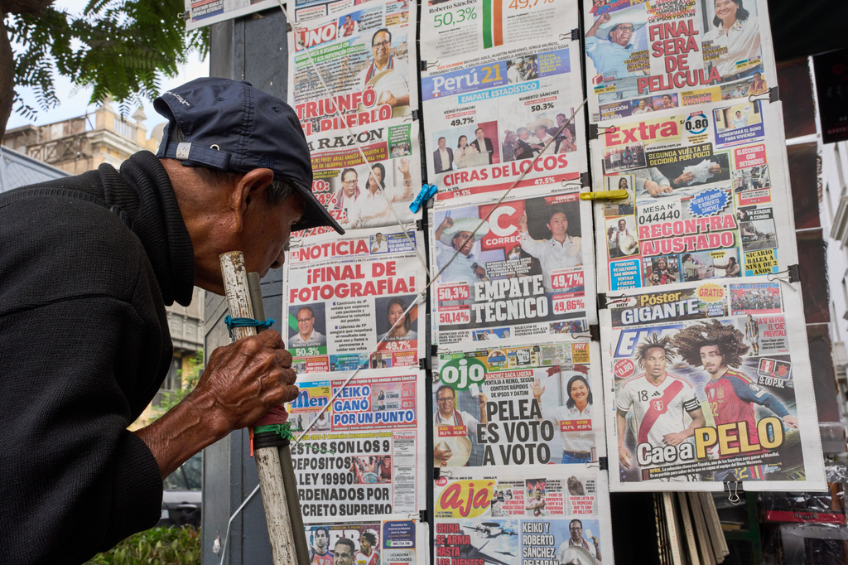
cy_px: 282
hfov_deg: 54.4
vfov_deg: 37.8
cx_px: 424
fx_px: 824
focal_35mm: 35
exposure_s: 1/250
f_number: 11
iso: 1250
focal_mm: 35
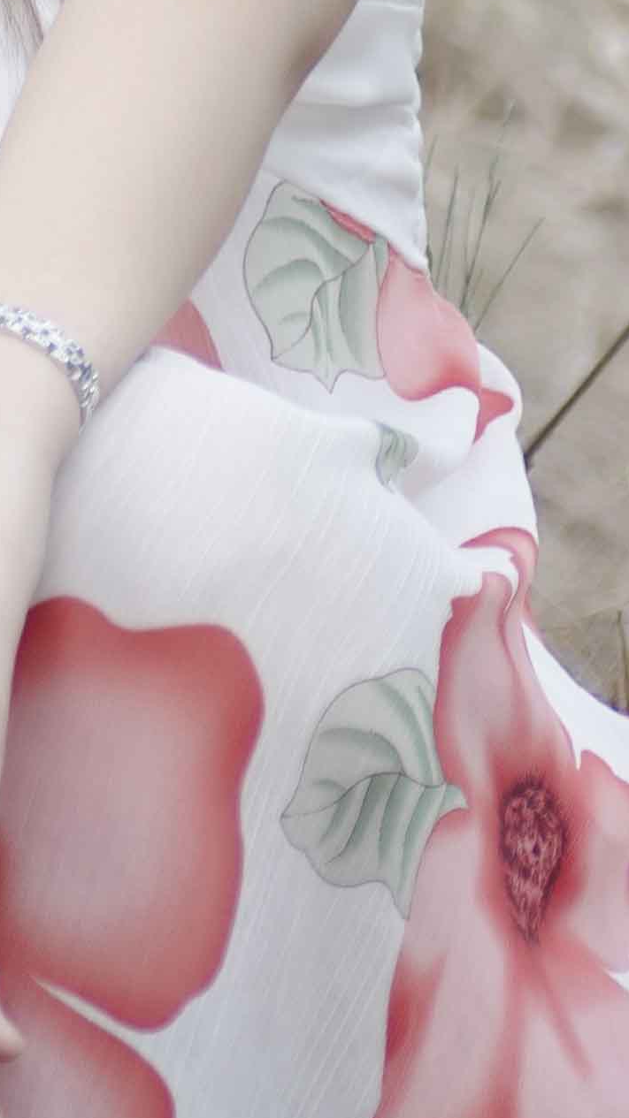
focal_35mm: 550
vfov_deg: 3.9
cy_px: -933
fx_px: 16318
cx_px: -63
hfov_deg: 2.2
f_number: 2.8
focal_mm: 90
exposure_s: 1/160
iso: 100
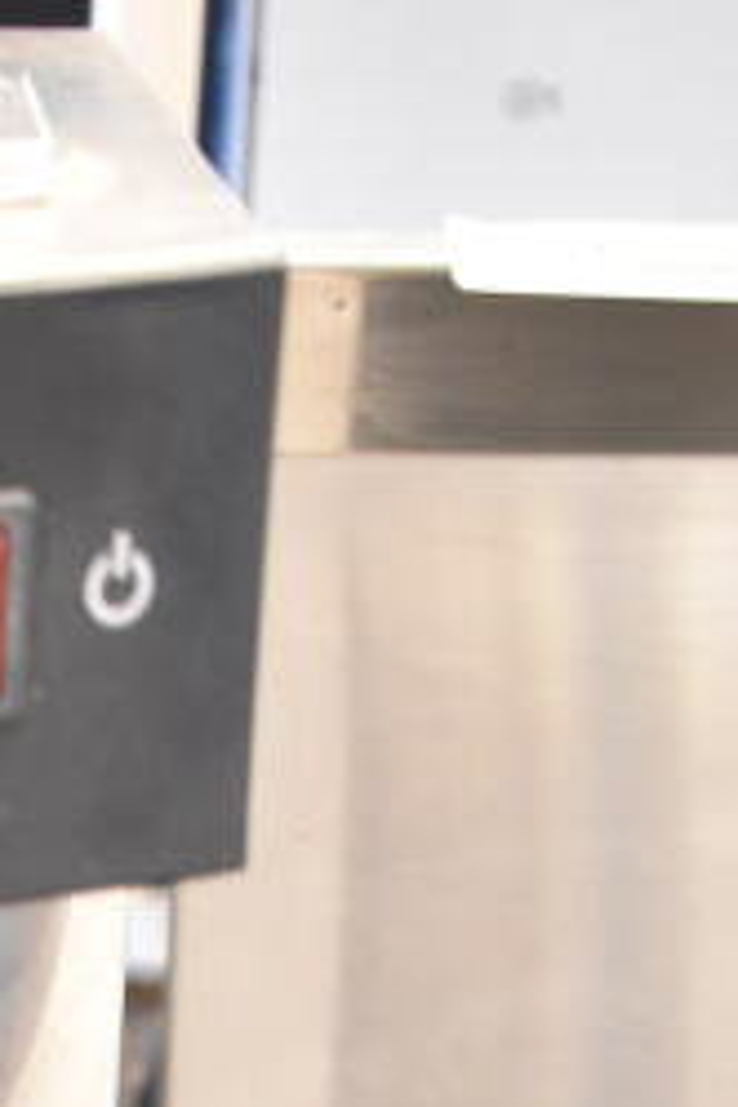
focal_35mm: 138
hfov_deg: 9.5
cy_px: 1921
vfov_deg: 13.5
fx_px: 4238
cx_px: -529
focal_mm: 25
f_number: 4
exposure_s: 1/40
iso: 3200
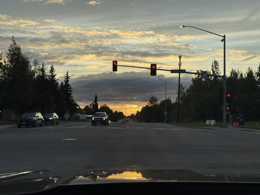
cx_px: 130
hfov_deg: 39.7
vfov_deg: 30.3
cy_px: 98
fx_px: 361
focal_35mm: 48
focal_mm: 6.76
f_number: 1.78
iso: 64
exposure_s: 1/1980
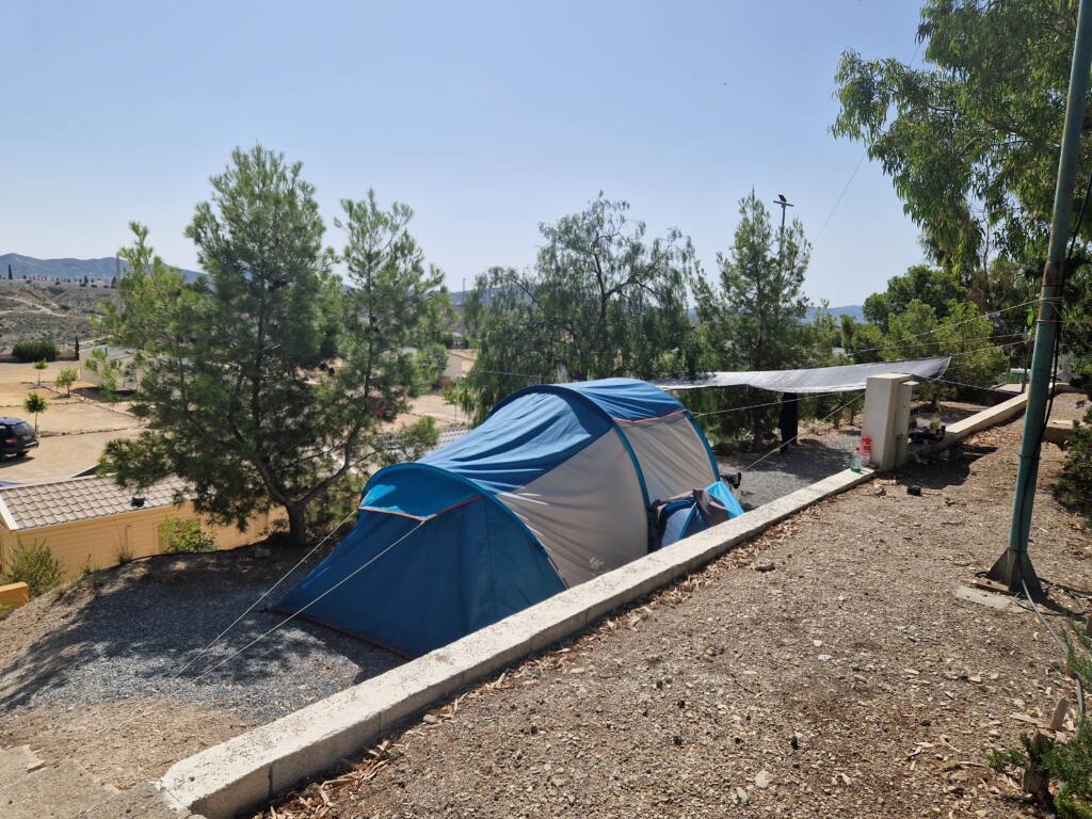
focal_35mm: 23
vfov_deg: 58.9
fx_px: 726
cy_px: 410
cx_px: 546
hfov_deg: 73.9
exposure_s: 1/2832
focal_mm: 5.4
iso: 50
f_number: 1.8
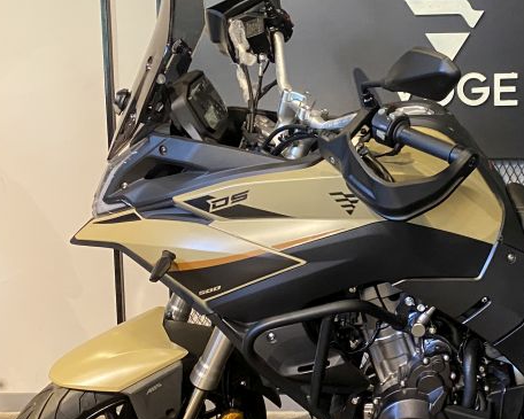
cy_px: 227
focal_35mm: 59
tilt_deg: -7.8
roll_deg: +0.2
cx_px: 433
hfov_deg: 31.0
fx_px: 915
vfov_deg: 25.8
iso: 400
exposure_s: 1/50
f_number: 1.8
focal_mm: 4.25
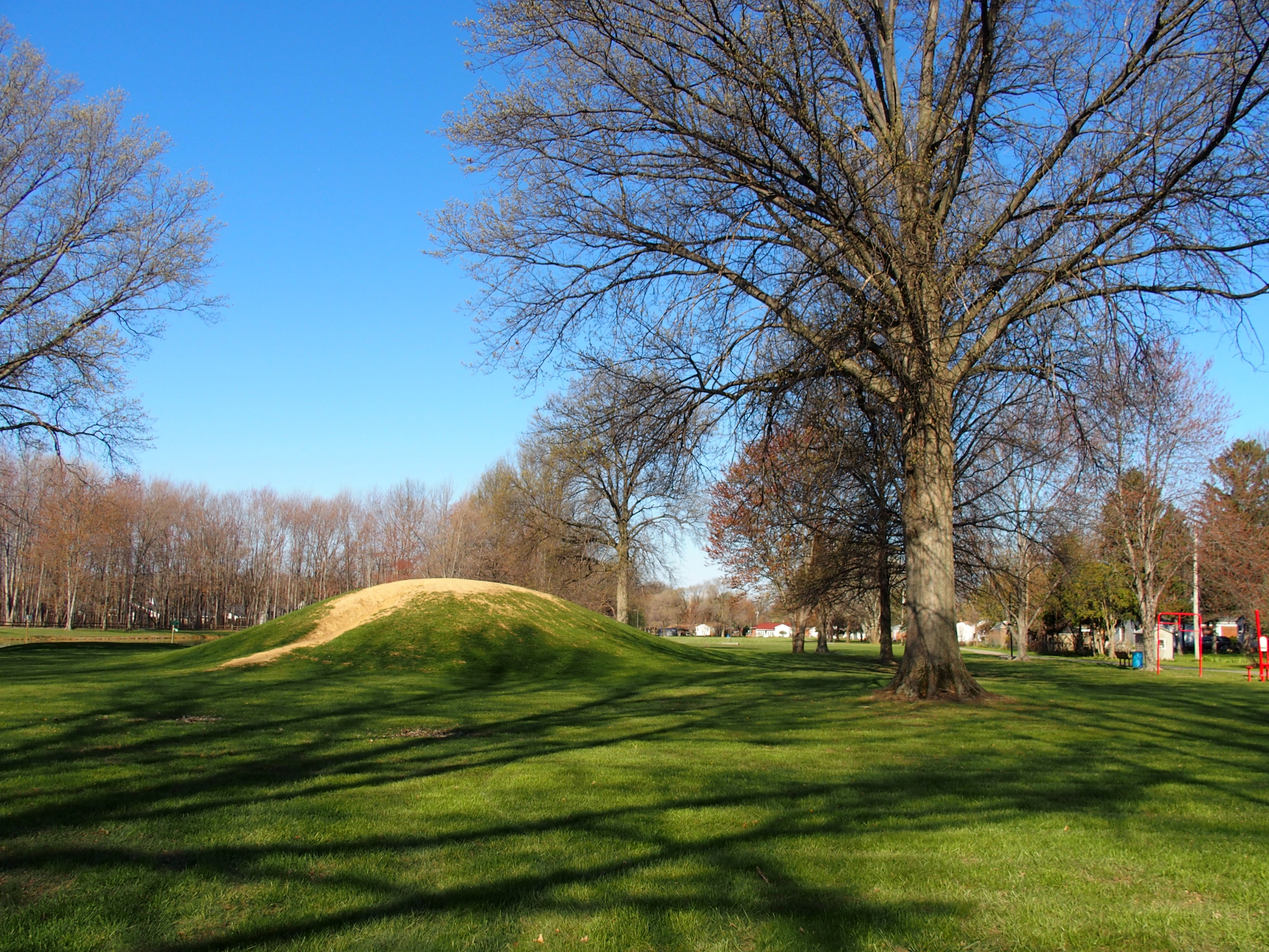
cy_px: 476
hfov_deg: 63.4
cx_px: 634
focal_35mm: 28
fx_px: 1026
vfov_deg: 49.7
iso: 100
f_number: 4.5
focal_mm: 6
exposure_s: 1/500
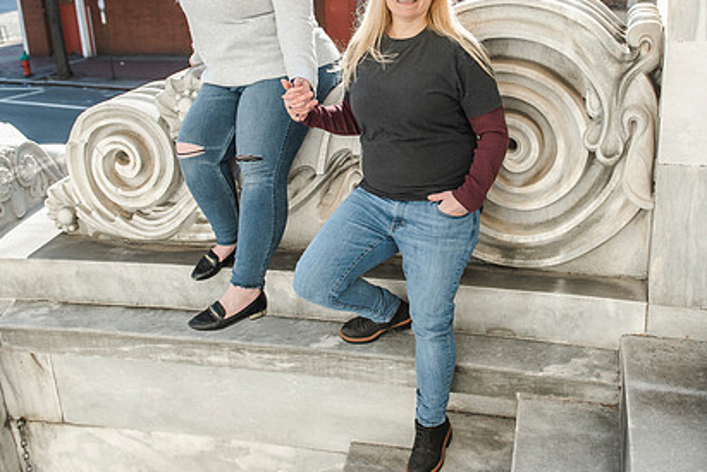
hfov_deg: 50.5
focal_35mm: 38
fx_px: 746
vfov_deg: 34.6
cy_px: 148
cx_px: 404
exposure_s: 1/1600
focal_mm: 26
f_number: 4
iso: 400
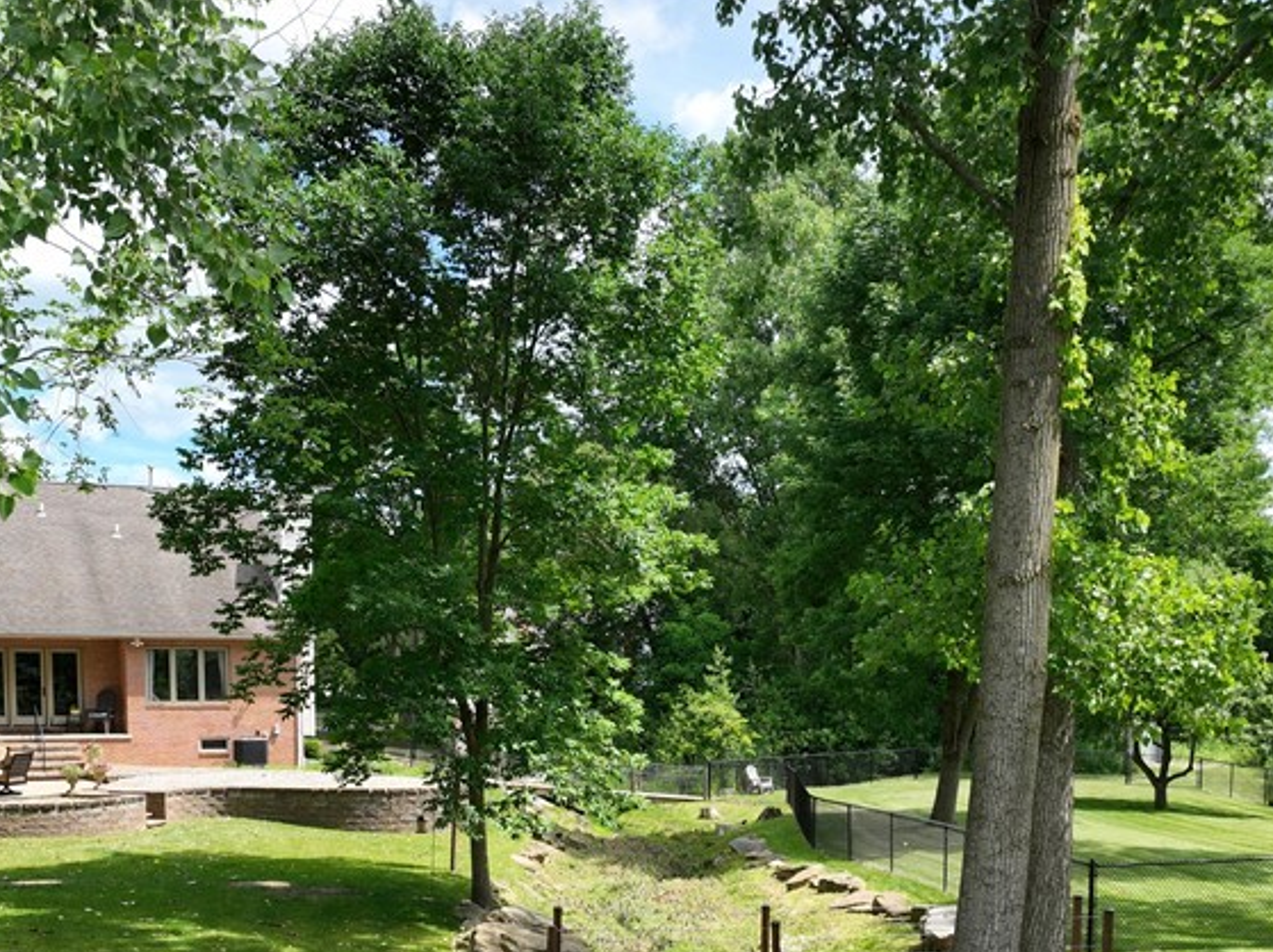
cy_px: 857
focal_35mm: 44
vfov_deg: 31.3
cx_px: 592
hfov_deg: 43.0
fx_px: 1616
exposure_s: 1/1600
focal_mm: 12.29
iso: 100
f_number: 2.8
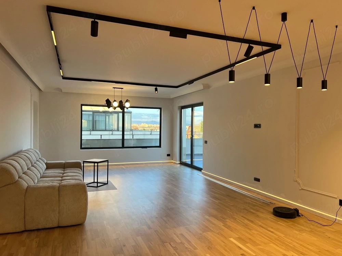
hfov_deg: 67.3
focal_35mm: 26
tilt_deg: -0.7
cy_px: 128
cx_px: 171
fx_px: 257
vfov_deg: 53.1
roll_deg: -0.3
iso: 64
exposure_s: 1/93
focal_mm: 5.7
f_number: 1.5
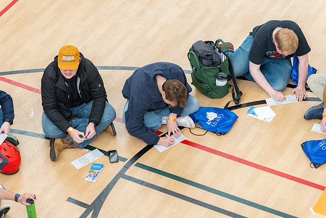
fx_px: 1087
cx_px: 163
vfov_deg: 11.4
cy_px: 109
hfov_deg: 17.1
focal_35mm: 120
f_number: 4.5
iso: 1250
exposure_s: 1/250
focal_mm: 120
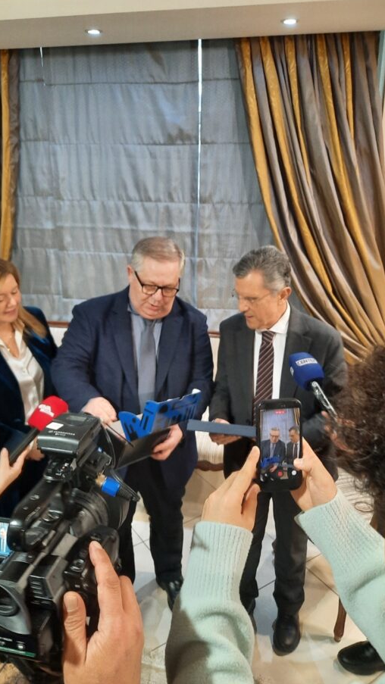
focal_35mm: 28
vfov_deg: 67.9
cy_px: 333
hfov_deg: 41.5
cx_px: 189
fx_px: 508
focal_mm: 4.6
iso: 320
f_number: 2
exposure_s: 1/50
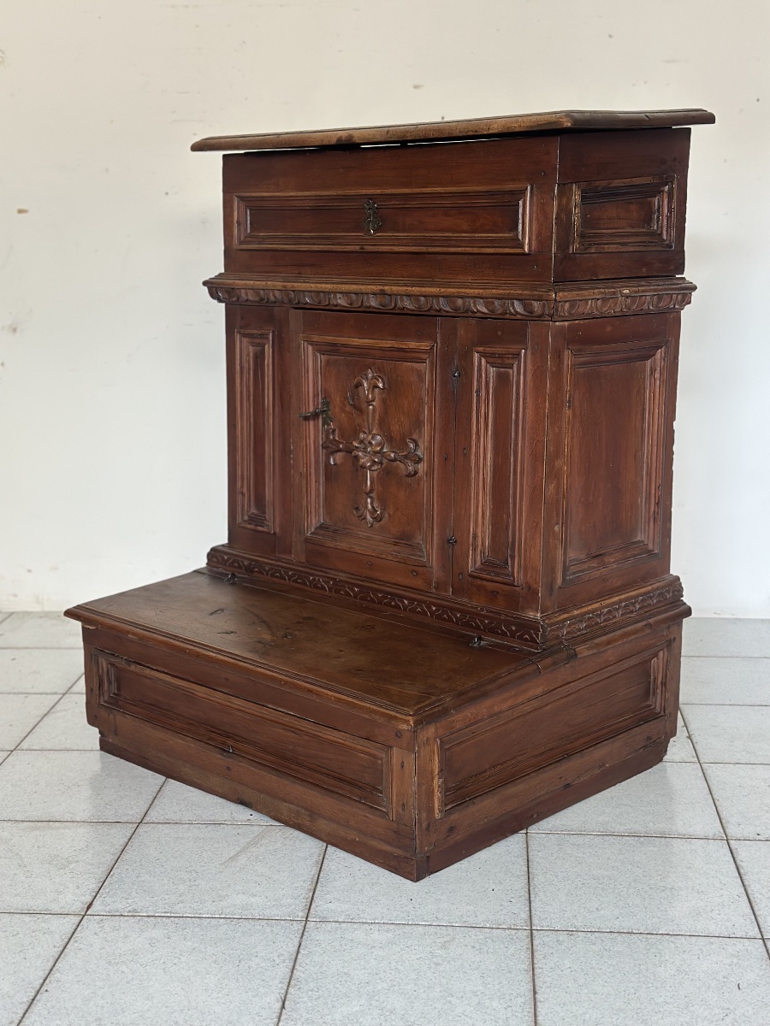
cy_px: 513
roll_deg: +0.4
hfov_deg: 30.3
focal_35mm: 48
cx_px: 385
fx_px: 1424
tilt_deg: -11.1
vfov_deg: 39.7
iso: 250
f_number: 1.78
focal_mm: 6.86
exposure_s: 1/60
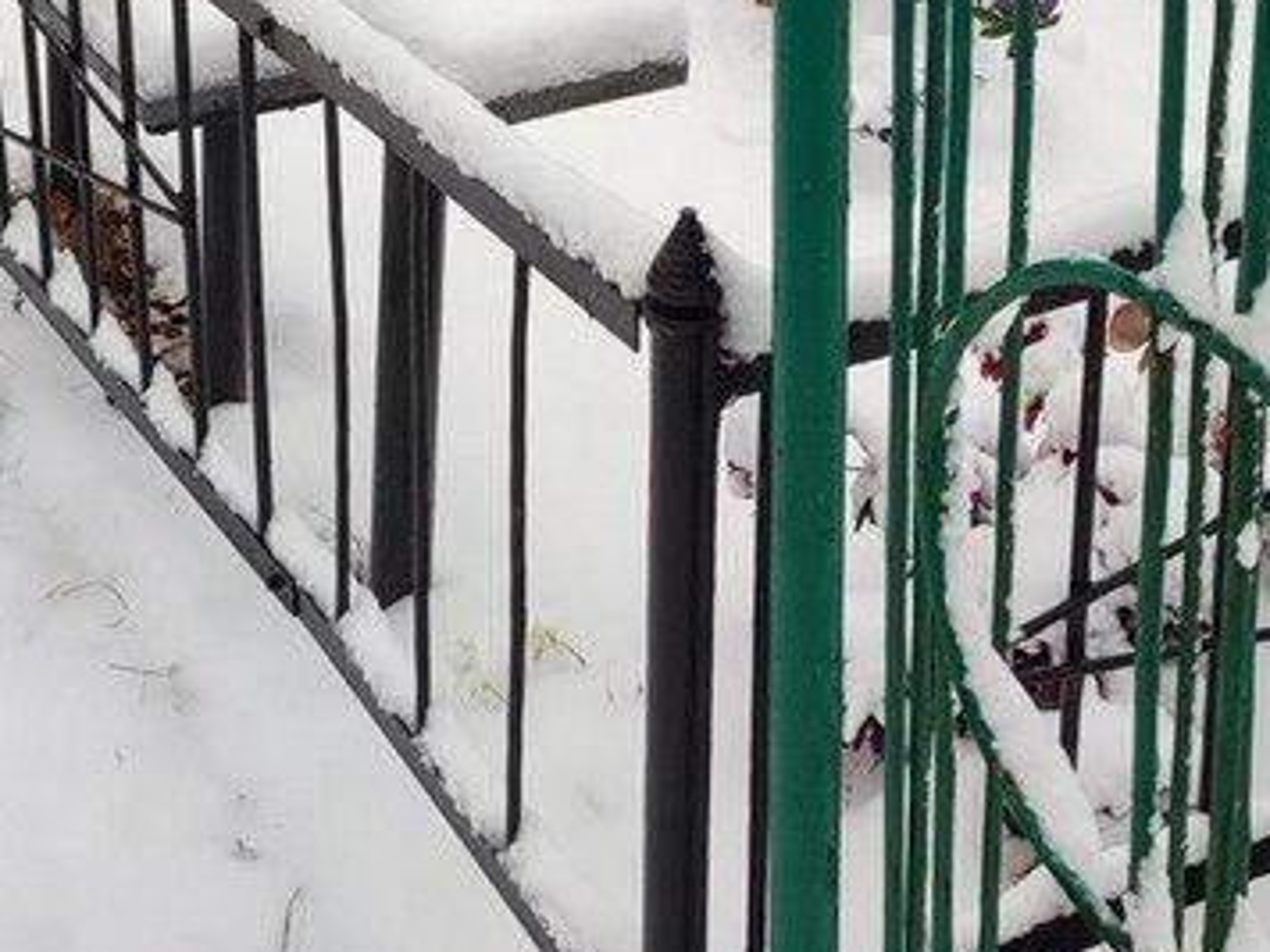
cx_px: 485
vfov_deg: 19.1
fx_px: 2642
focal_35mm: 72
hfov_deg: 27.0
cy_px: -253
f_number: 1.9
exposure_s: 1/100
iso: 75
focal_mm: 6.04
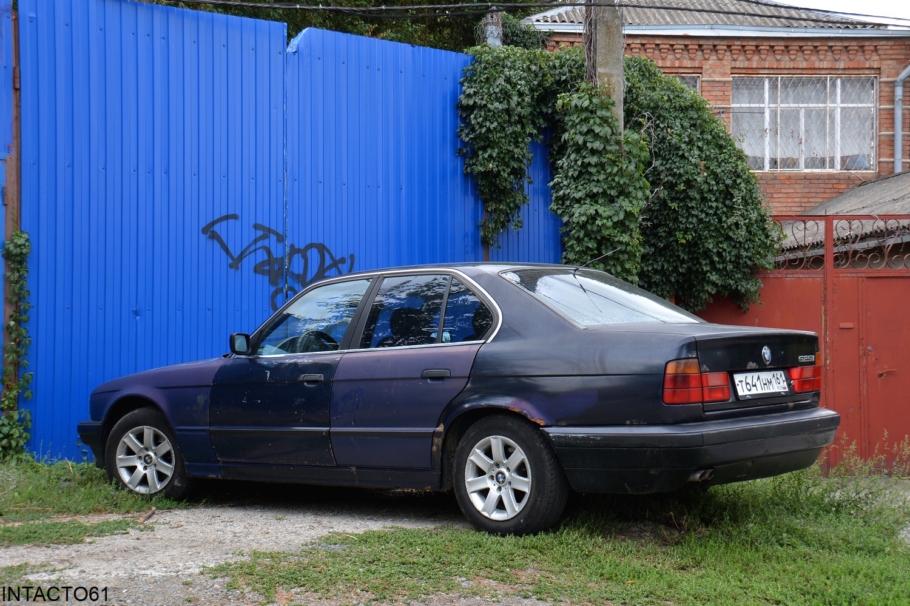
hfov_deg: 41.1
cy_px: 303
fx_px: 1213
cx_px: 455
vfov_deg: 28.1
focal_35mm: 48
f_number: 5.6
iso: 200
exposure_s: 1/125
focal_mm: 32
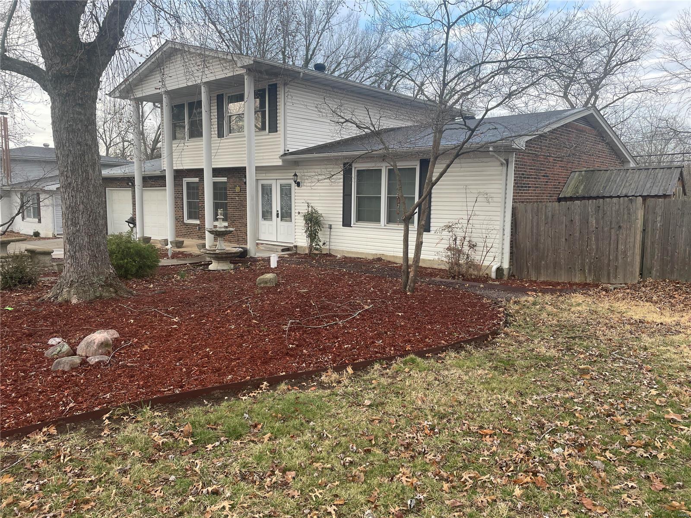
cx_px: 346
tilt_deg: -5.6
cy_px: 259
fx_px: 519
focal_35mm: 26
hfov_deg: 67.3
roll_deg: -0.6
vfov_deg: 53.1
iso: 32
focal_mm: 4.2
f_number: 1.6
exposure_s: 1/467
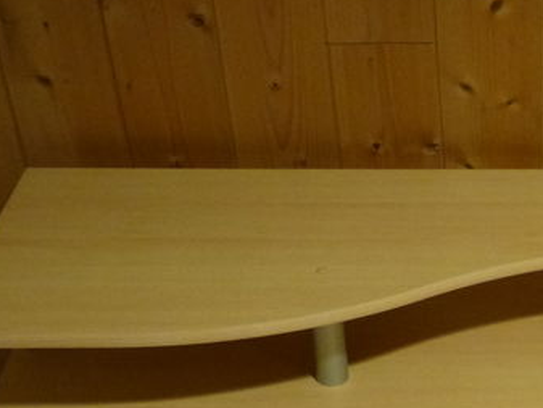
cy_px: 490
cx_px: 633
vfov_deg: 16.0
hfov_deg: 20.7
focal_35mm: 89
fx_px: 1397
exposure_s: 1/15
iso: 400
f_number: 2.9
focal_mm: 5.3
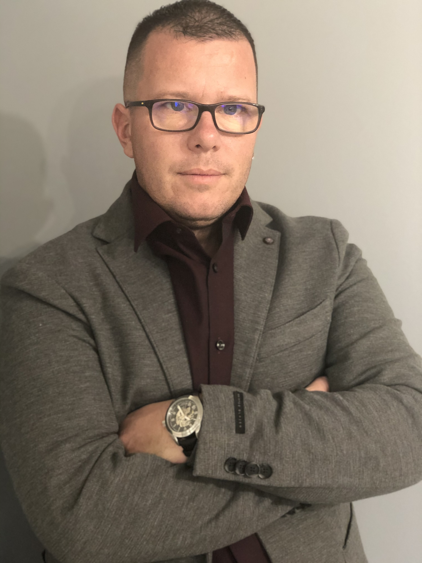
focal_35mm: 52
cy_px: 282
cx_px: 211
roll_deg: +0.6
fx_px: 845
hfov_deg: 28.0
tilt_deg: -5.8
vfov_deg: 36.8
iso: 160
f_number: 2.4
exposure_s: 1/17
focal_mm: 6
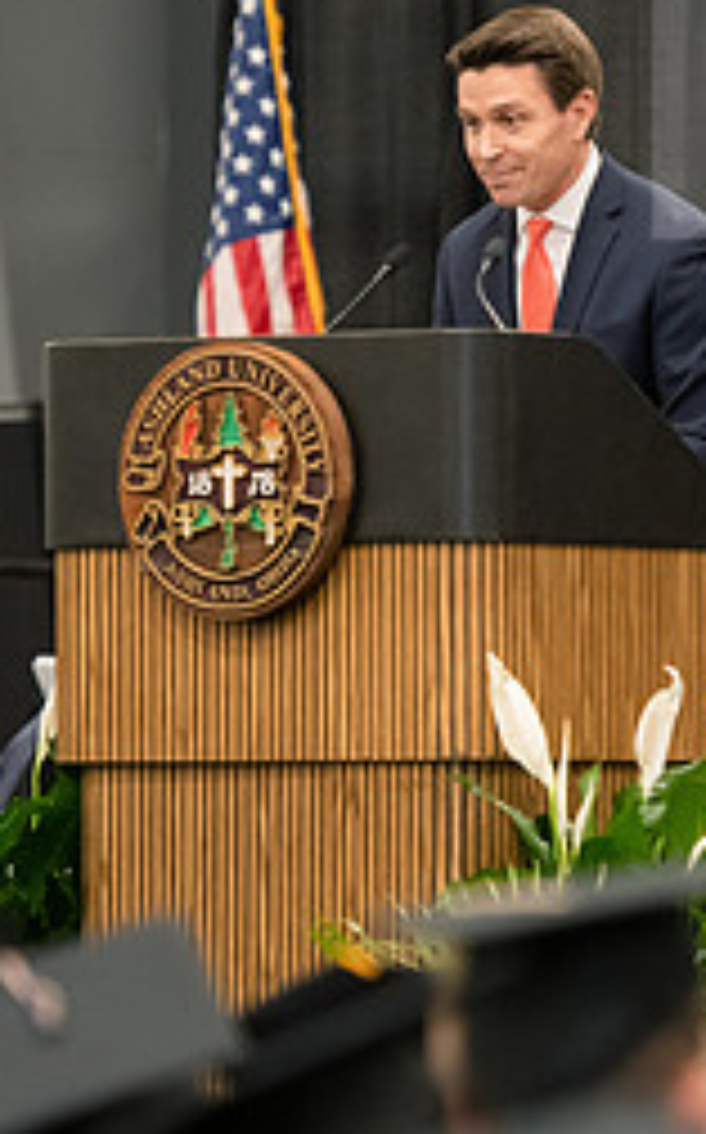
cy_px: 407
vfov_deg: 6.0
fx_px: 10861
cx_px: 517
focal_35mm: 352
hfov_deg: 3.7
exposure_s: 1/200
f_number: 3.2
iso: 3200
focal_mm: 150
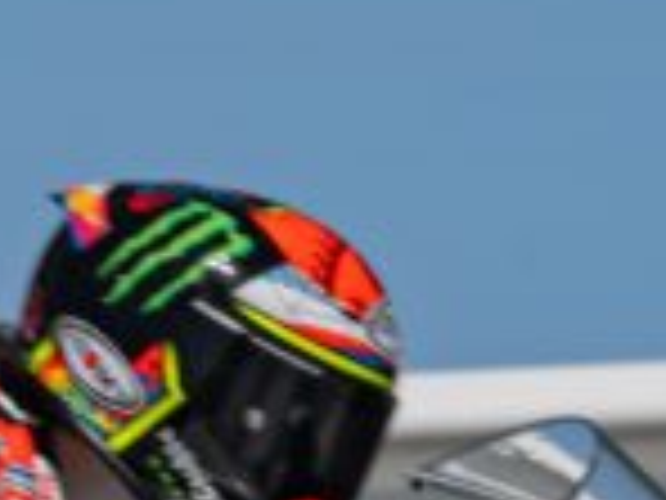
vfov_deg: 0.6
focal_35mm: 2653
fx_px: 51043
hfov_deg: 0.7
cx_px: 104
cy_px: 1182
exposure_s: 1/125
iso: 50
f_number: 13
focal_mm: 400
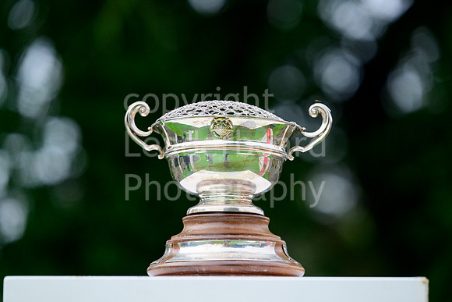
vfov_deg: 9.2
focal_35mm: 150
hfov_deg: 13.7
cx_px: 226
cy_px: 151
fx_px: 1884
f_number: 3.5
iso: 1250
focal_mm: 150
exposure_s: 1/2000
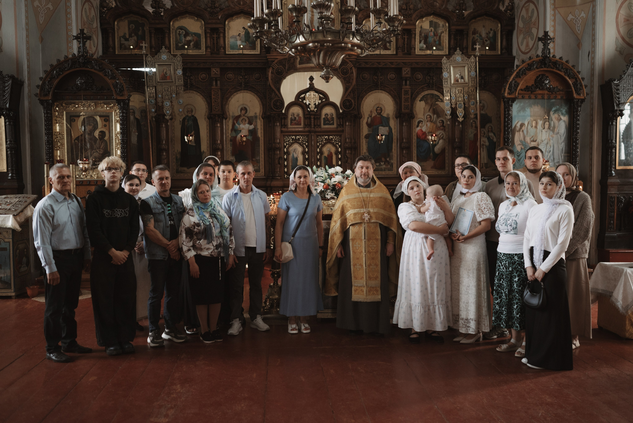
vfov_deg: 37.9
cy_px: 212
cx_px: 316
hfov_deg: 54.4
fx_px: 616
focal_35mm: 35
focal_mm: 35
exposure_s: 1/250
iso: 1000
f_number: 2.2
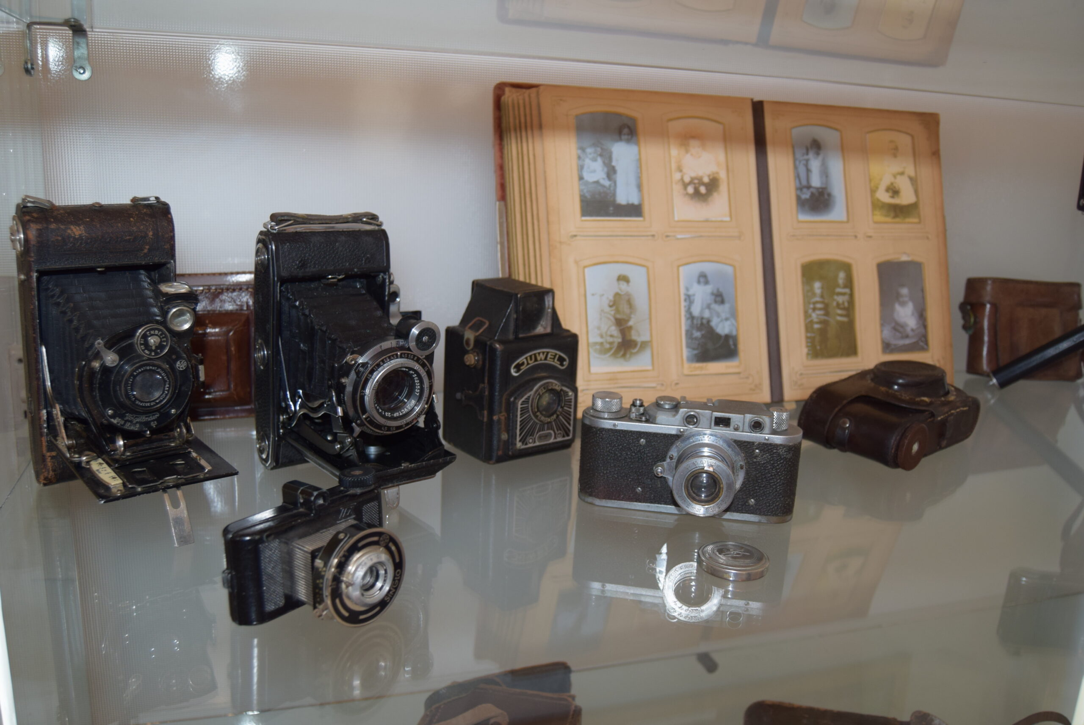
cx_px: 542
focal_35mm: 30
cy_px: 362
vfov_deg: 43.7
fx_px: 904
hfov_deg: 61.9
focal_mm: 20
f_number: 3.5
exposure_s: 1/60
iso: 450
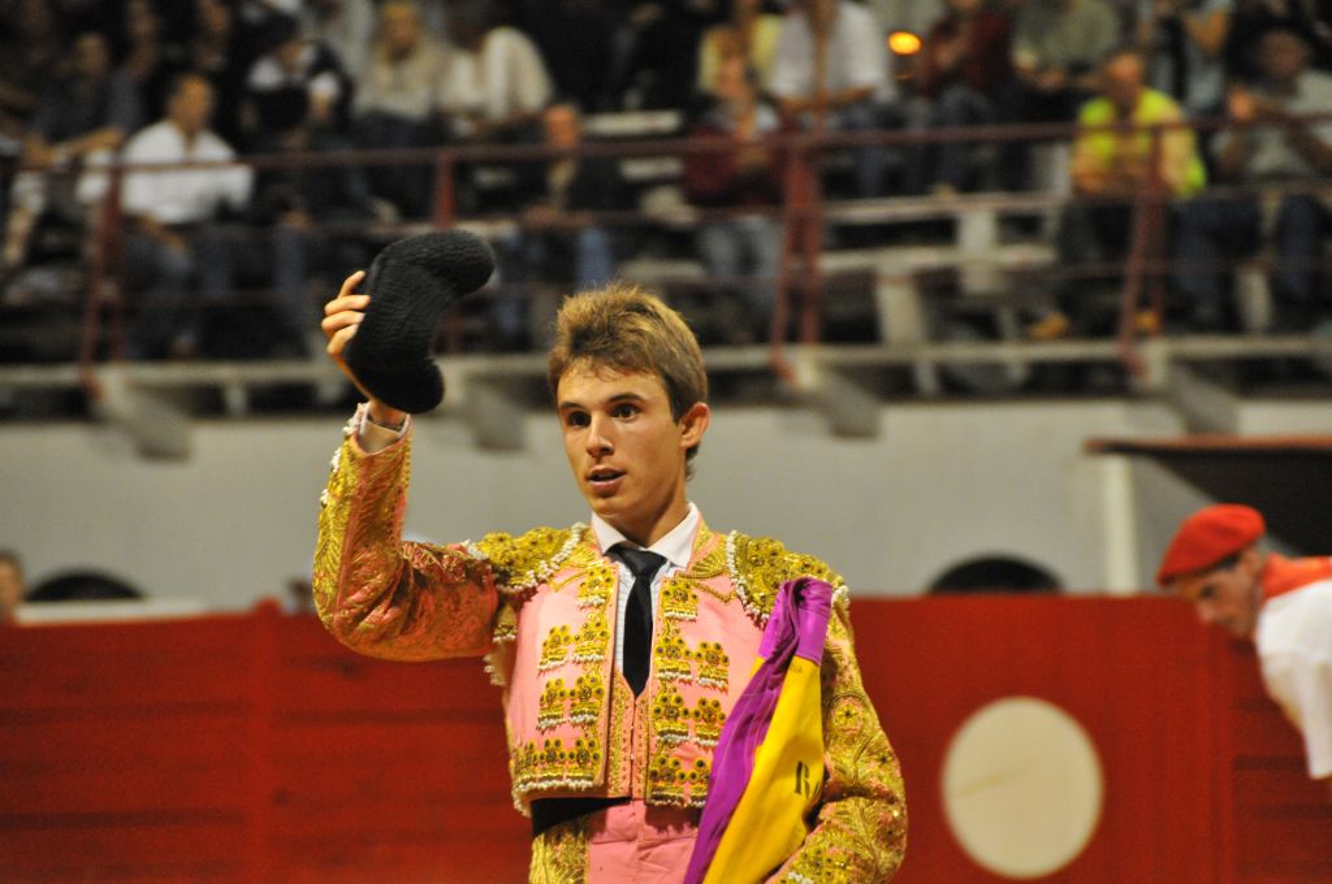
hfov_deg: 8.1
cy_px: 442
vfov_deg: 5.4
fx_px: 9423
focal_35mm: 255
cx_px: 666
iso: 1600
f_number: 5.6
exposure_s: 1/60
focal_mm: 170
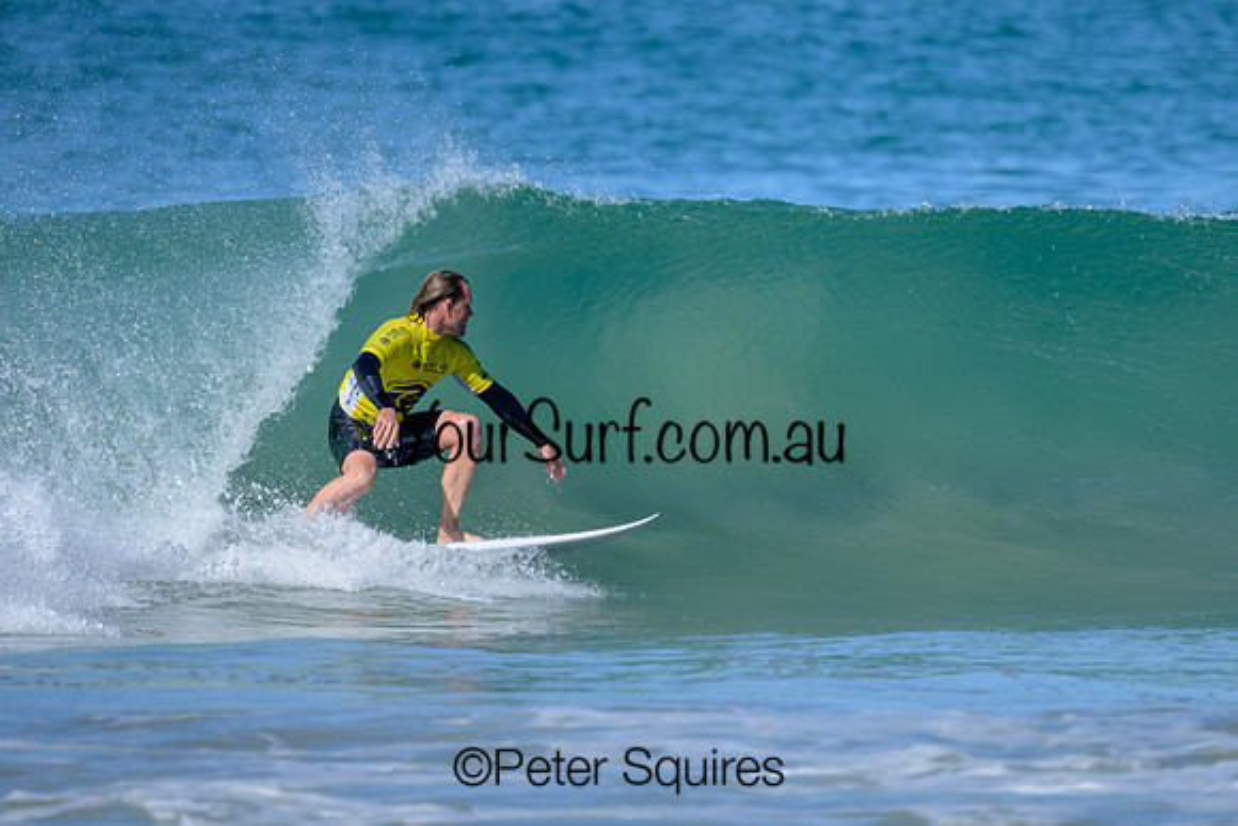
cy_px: 341
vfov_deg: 1.3
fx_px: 37829
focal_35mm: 1100
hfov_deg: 1.9
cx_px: 660
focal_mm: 800
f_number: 6.3
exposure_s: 1/2000
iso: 360
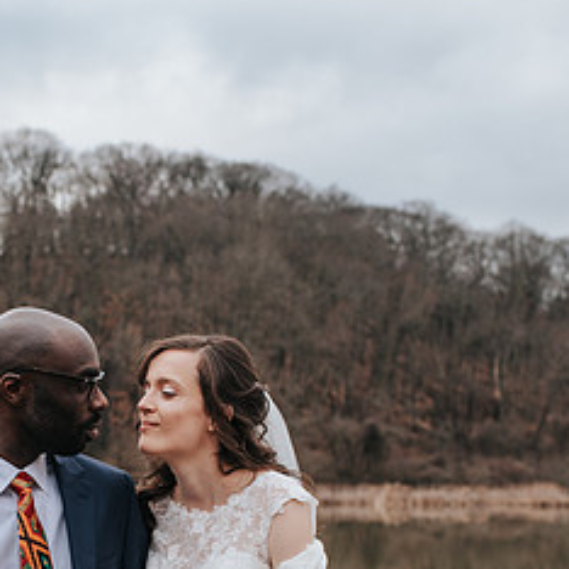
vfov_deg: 20.2
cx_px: 64
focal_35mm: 84
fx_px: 1562
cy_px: 519
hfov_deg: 20.3
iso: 140
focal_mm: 35
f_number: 3.2
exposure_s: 1/200
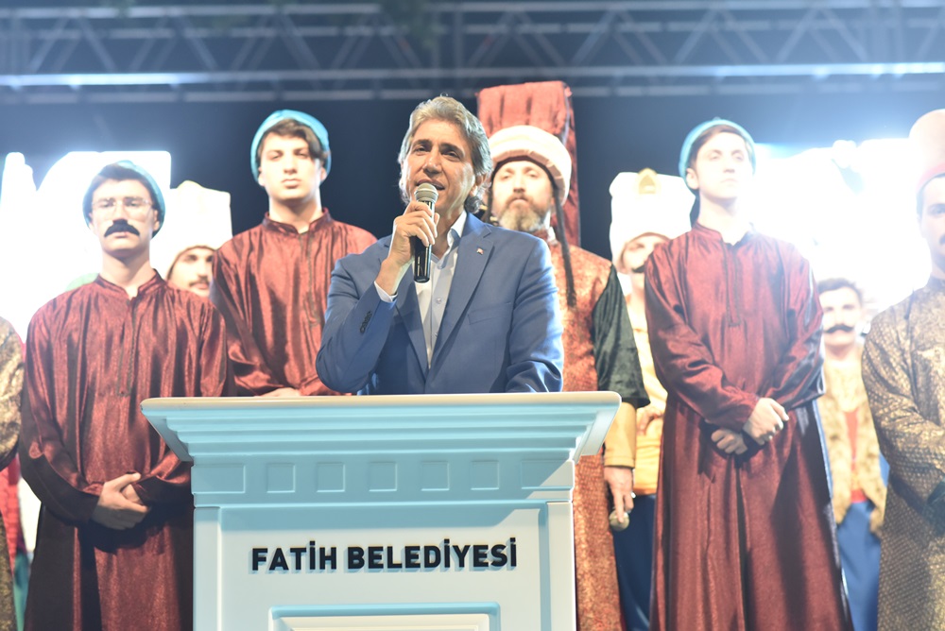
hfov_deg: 23.9
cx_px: 472
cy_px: 316
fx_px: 2232
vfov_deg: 16.1
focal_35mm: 85
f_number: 2.5
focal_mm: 85
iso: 2500
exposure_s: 1/200
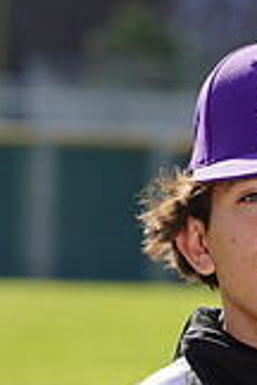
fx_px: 7688
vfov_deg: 2.9
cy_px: 525
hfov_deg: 1.9
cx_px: 334
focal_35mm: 718
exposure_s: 1/250
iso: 100
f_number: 8
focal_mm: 200
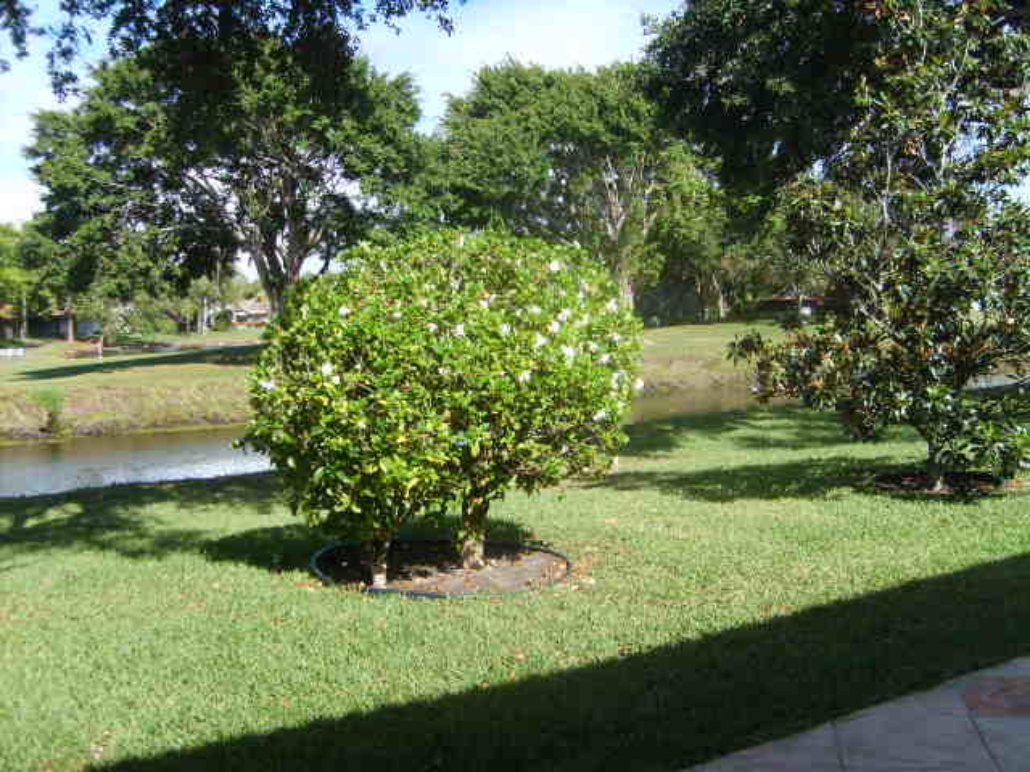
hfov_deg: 52.6
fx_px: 1041
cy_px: 386
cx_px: 515
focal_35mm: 35
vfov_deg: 40.7
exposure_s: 1/500
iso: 50
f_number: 2.8
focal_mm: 5.8
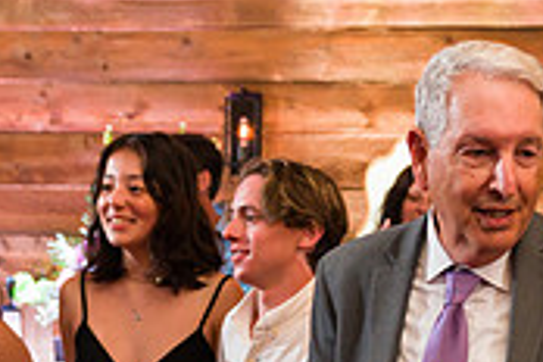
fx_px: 1207
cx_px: 374
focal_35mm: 80
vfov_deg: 16.5
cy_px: 412
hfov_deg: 25.2
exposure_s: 1/125
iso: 1250
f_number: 3.2
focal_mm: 24
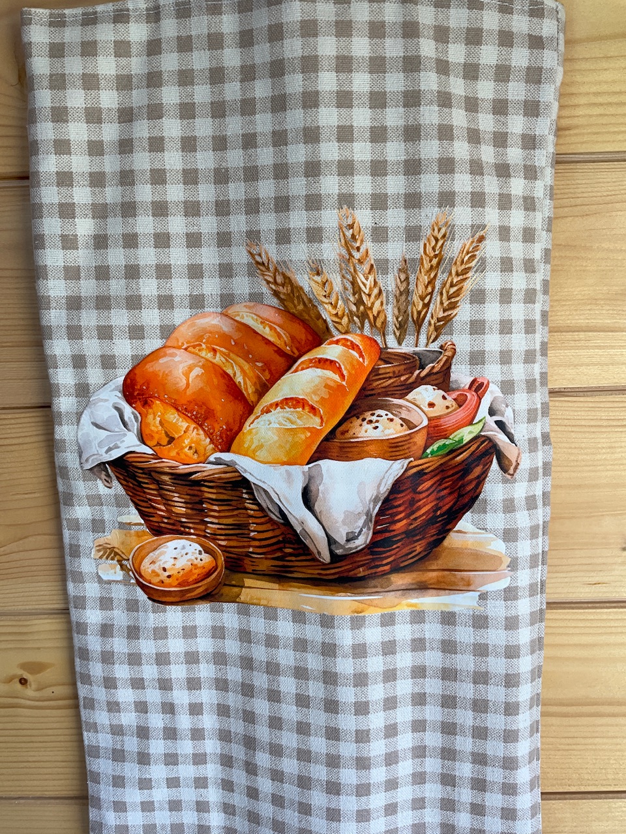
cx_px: 313
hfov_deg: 48.2
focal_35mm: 29
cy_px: 417
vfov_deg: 61.7
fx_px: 699
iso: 20
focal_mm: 3
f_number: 1.8
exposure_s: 1/100
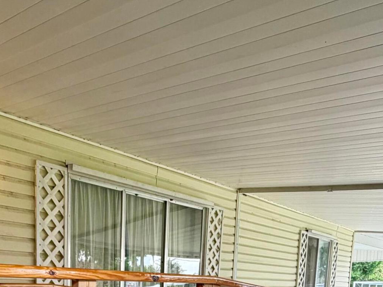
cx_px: 103
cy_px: 348
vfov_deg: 30.3
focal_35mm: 40
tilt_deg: -8.4
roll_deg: -0.7
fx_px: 443
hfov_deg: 45.4
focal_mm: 2.22
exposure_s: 1/121
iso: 100
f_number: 2.2
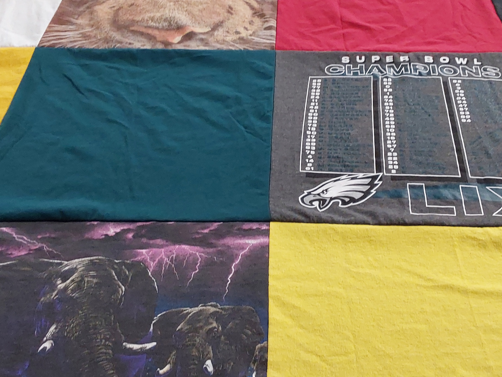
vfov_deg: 29.0
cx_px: 275
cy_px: 152
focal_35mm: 50
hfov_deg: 38.2
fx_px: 725
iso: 125
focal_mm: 2.91
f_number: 1.9
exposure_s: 1/50
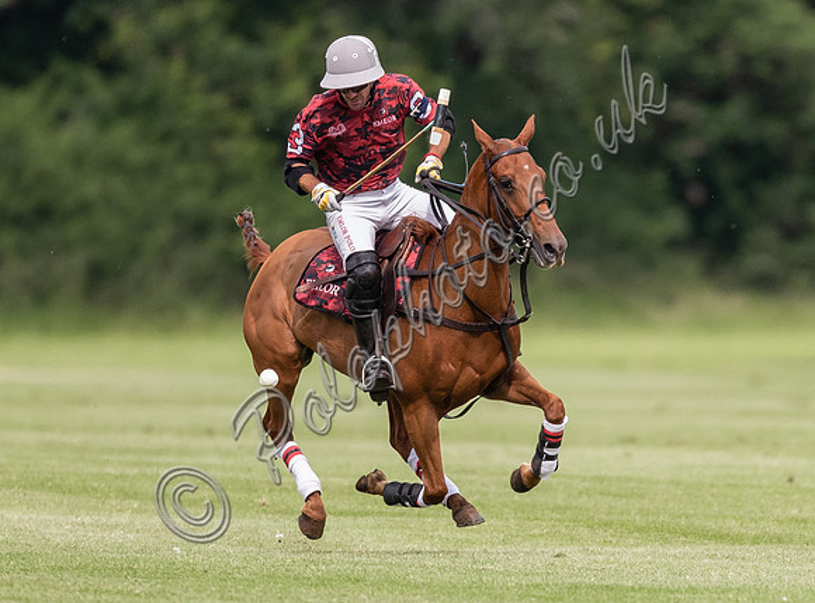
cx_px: 482
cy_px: 376
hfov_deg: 1.7
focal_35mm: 1196
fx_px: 28026
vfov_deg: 1.2
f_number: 4
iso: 800
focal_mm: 500
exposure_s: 1/3200
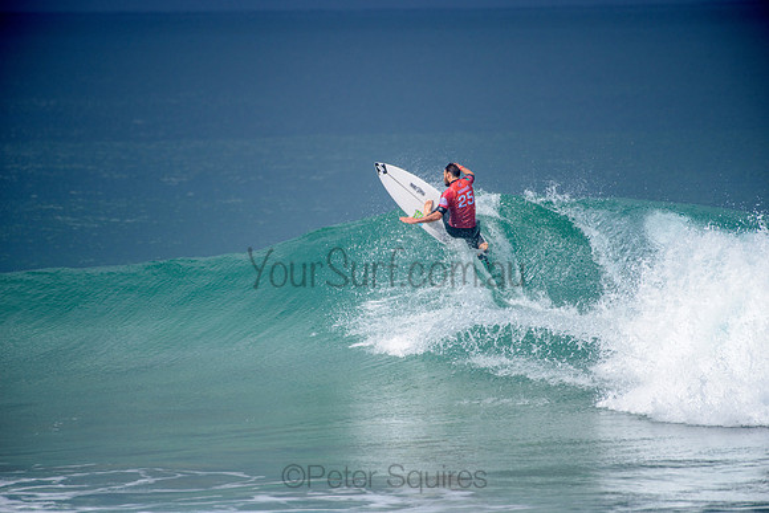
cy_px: 256
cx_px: 384
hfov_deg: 4.1
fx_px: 10683
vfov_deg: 2.8
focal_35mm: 500
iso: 140
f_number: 5.6
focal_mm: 500
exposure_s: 1/2000
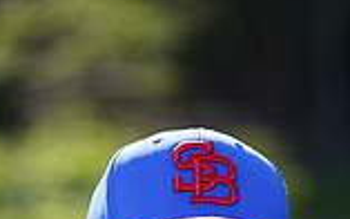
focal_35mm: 662
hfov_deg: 3.2
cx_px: 253
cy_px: 577
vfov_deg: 2.0
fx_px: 6312
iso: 100
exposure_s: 1/250
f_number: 5
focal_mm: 176
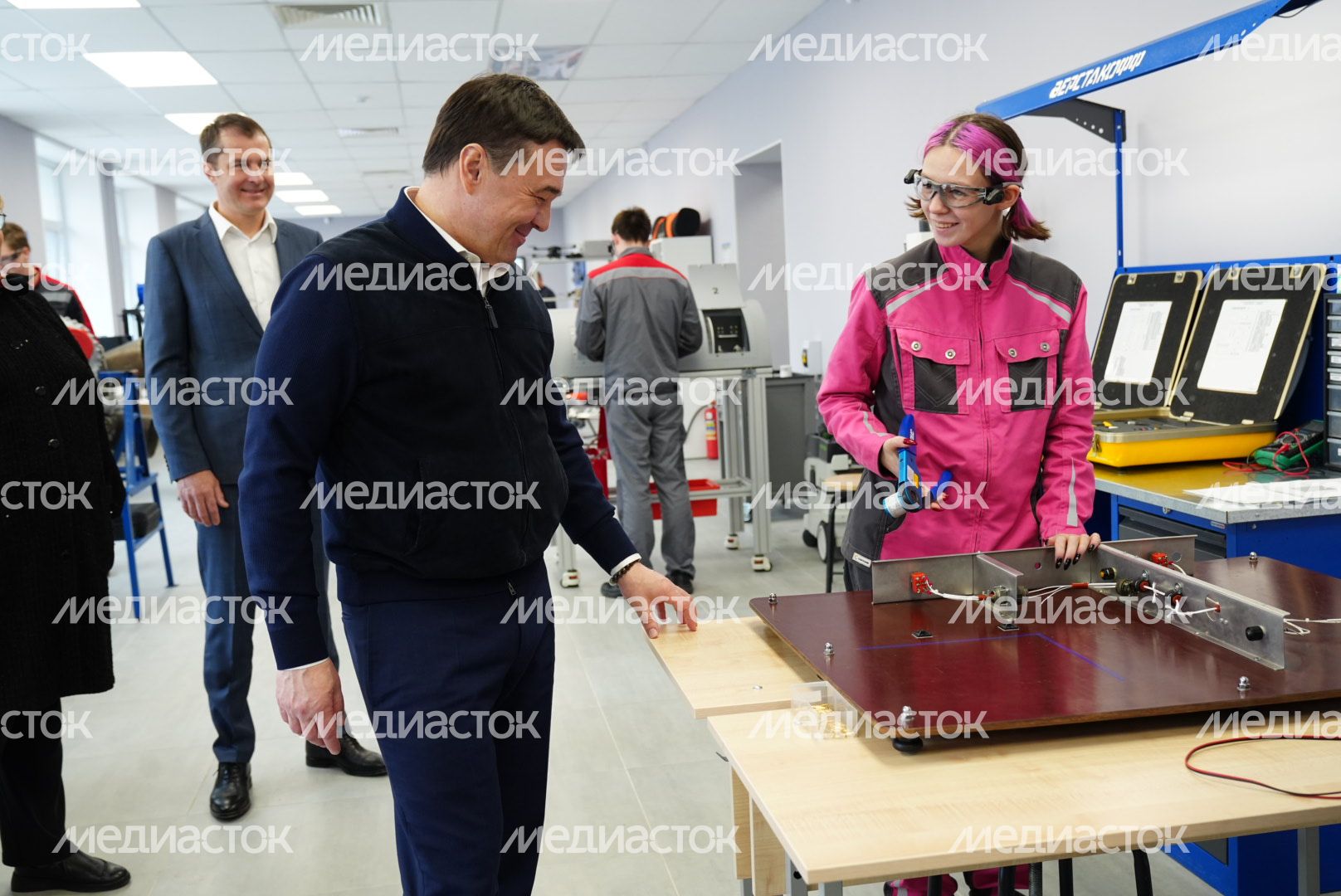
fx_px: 1267
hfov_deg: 55.8
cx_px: 670
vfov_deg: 38.9
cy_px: 448
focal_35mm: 34
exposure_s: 1/160
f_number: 4.5
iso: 1600
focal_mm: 34
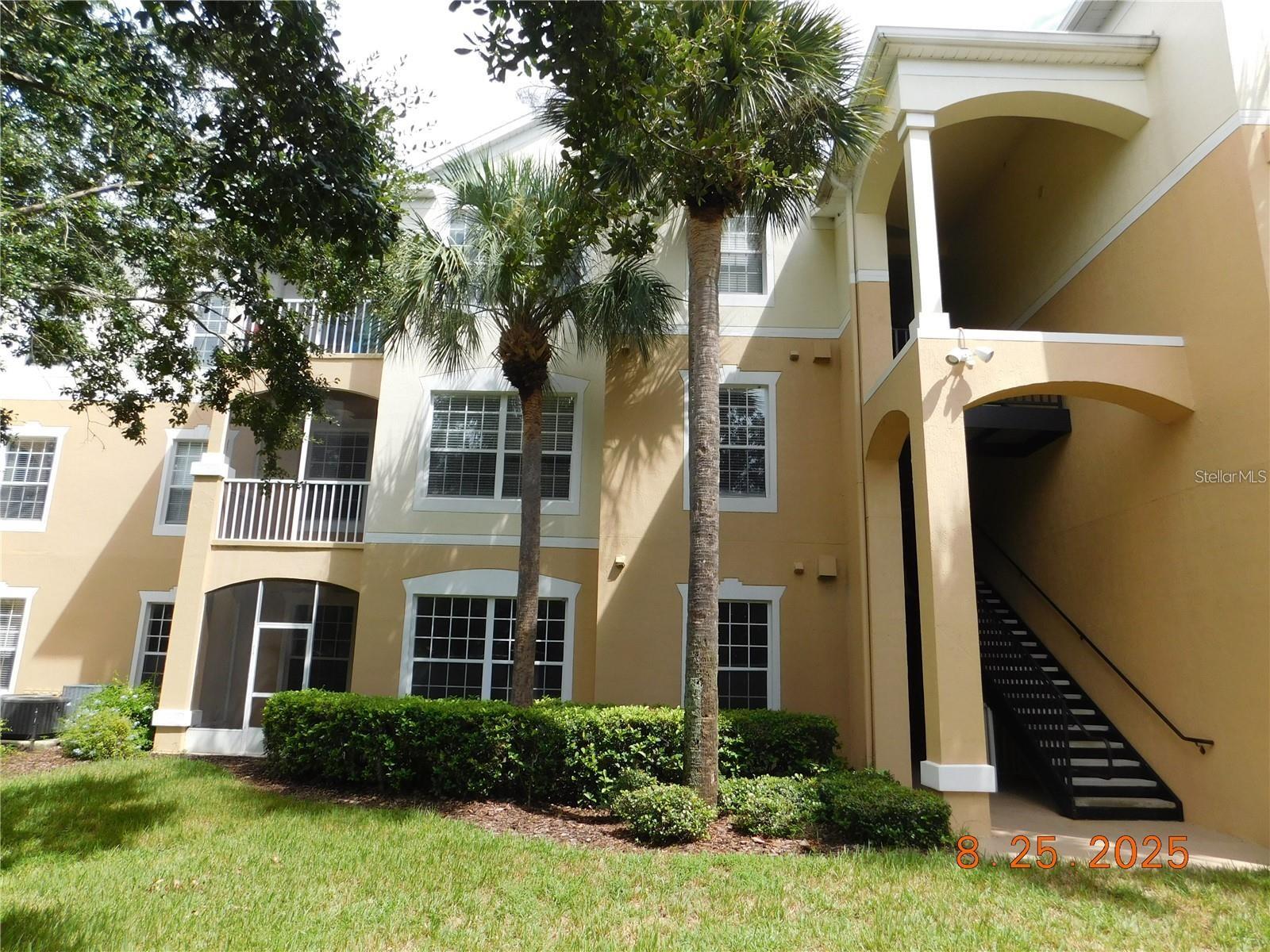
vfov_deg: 58.9
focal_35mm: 23
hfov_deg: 73.9
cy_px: 476
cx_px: 635
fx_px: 844
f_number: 3
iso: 125
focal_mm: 4
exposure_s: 1/800
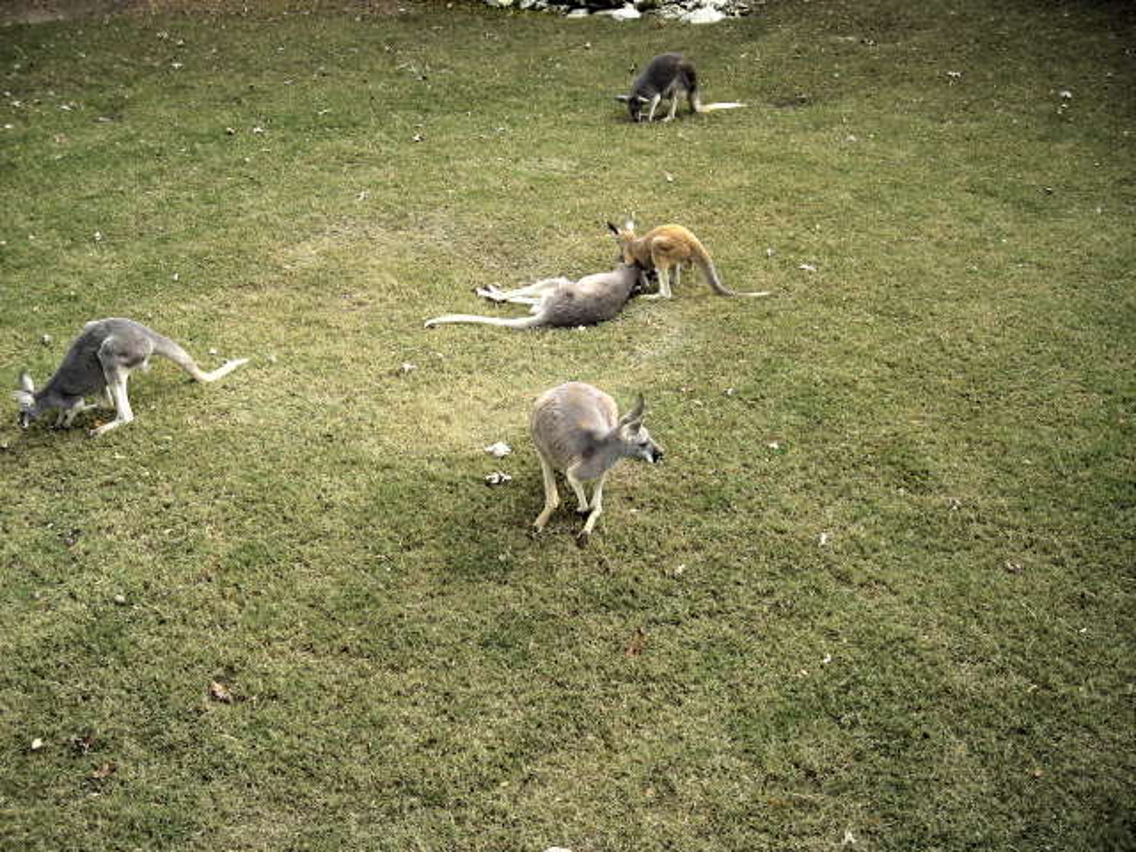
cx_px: 568
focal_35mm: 38
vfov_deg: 37.7
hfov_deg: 49.0
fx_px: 1247
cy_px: 426
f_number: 3.2
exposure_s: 1/88.4
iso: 50
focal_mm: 6.3
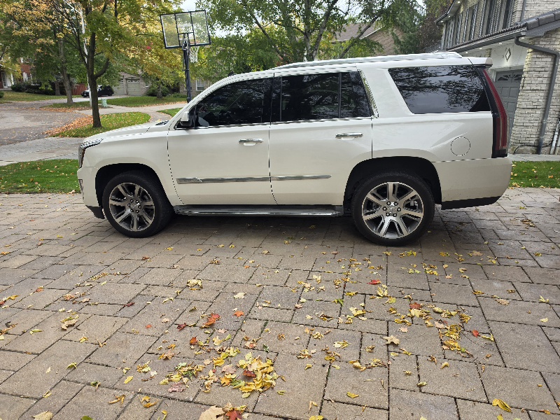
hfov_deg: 73.9
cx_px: 280
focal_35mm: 23
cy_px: 210
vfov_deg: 58.9
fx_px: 372
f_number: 1.4
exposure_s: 1/182
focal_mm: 6.5
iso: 64
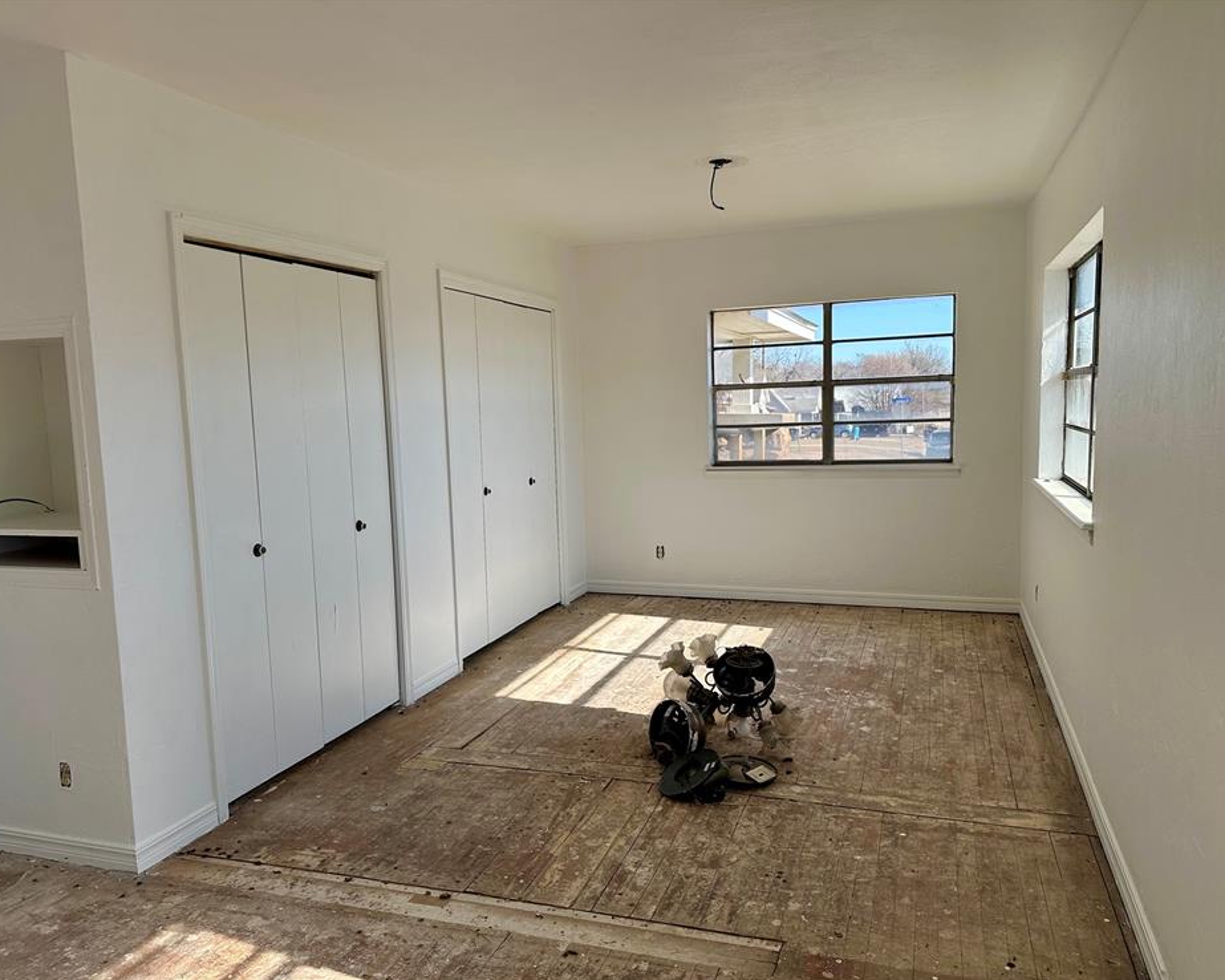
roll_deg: +1.9
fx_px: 942
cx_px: 621
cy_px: 507
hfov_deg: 66.0
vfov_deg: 54.9
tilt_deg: -4.6
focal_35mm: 26
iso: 80
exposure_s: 1/1183
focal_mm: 6.86
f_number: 1.78
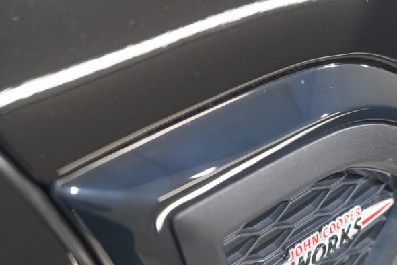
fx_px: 651
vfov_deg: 23.0
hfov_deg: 33.8
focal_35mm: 59
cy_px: 156
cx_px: 248
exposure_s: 1/60
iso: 2000
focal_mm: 34
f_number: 4.5
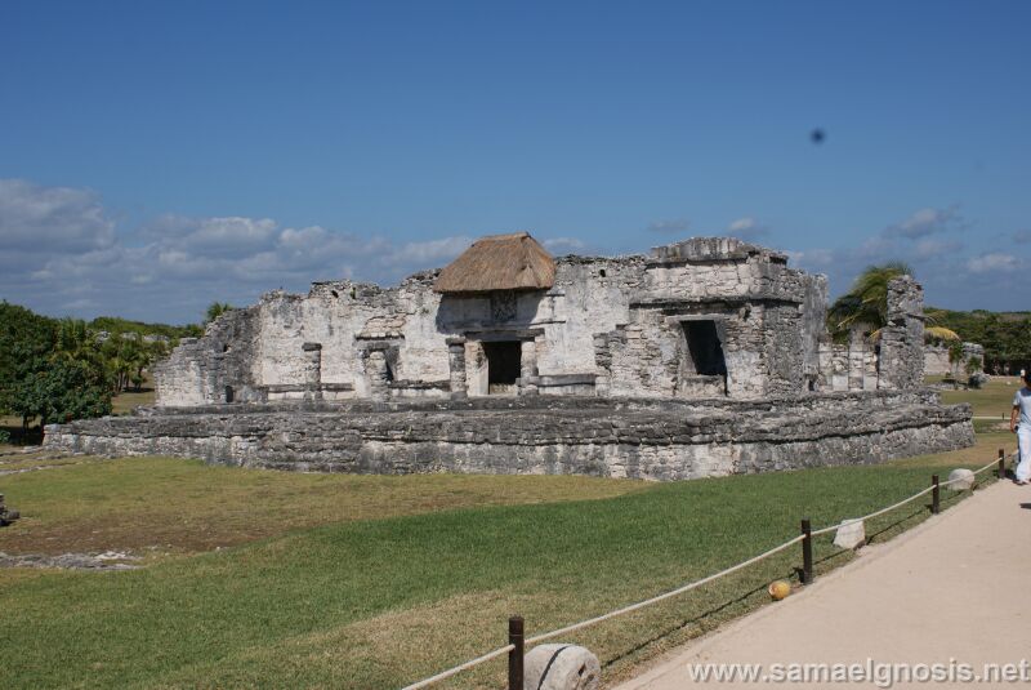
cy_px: 345
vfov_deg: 32.0
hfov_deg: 46.4
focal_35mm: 42
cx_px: 516
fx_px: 1204
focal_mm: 28
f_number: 11
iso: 100
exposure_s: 1/250
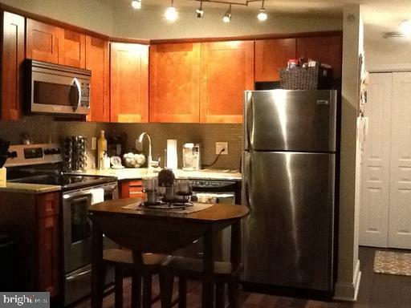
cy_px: 154
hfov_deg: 42.9
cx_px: 206
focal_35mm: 44
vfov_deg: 32.9
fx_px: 522
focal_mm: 2.03
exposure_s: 1/15
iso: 500
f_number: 2.4
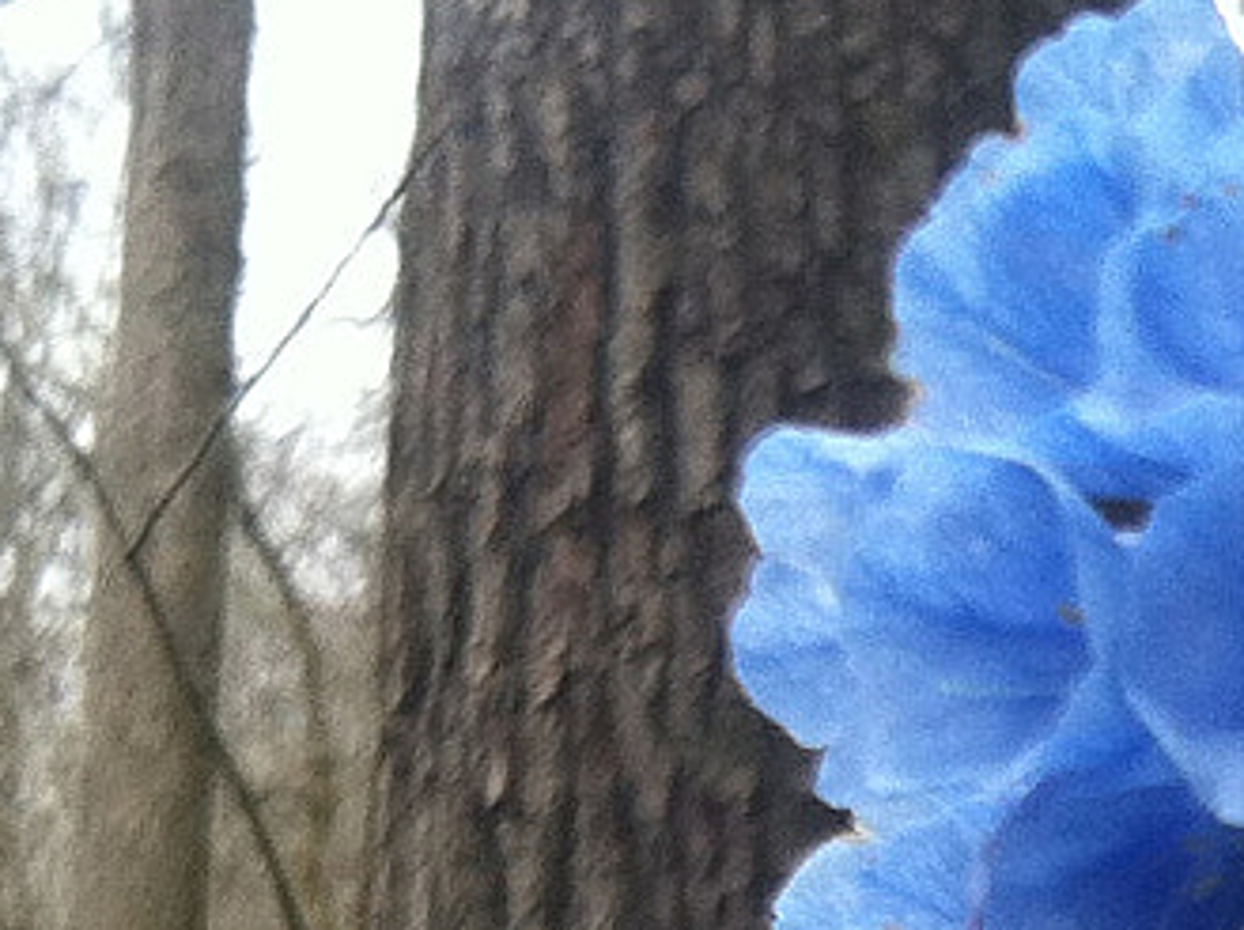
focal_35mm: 170
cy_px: 1730
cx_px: 1762
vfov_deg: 8.4
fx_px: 6103
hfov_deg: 11.3
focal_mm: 3.85
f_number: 2.8
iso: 80
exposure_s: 1/197
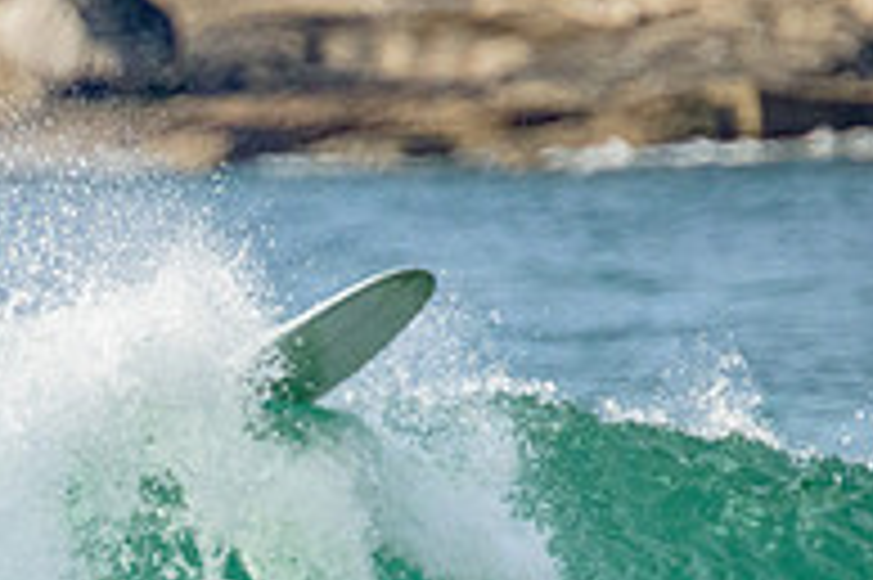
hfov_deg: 0.9
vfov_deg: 0.6
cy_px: 780
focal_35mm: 2391
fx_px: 57931
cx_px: -220
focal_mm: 800
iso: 3600
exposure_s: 1/1250
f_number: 11
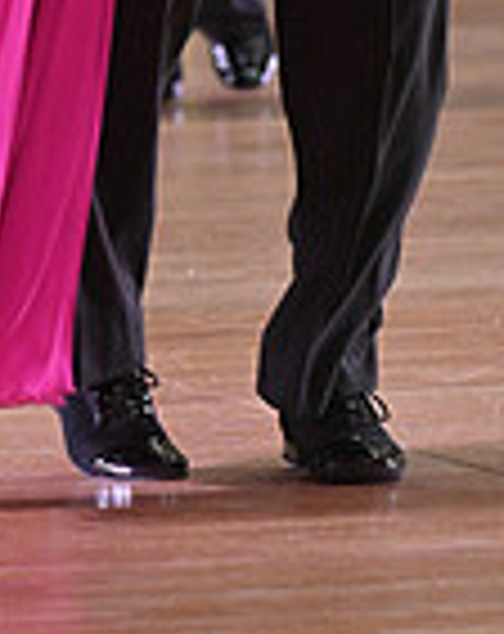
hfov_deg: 2.4
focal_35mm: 639
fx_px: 11966
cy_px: -261
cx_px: 151
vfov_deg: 3.0
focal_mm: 165
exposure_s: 1/400
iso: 3200
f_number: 5
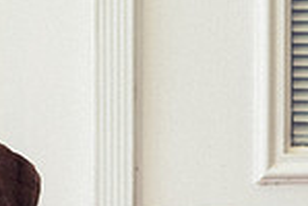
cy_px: 314
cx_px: -74
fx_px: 2966
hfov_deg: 5.9
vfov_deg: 4.0
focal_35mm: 346
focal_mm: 55
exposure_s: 1/125
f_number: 5.6
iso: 400
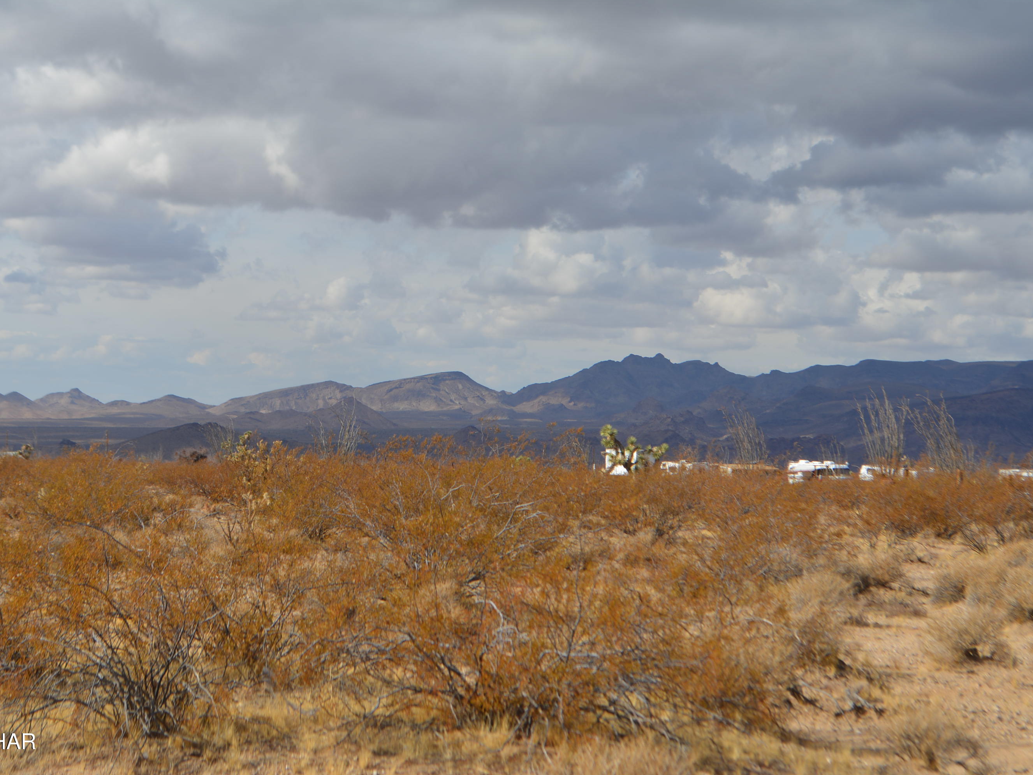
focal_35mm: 90
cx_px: 489
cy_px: 387
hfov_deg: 21.9
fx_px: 2672
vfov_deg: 16.5
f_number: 8
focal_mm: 55
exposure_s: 1/320
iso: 100
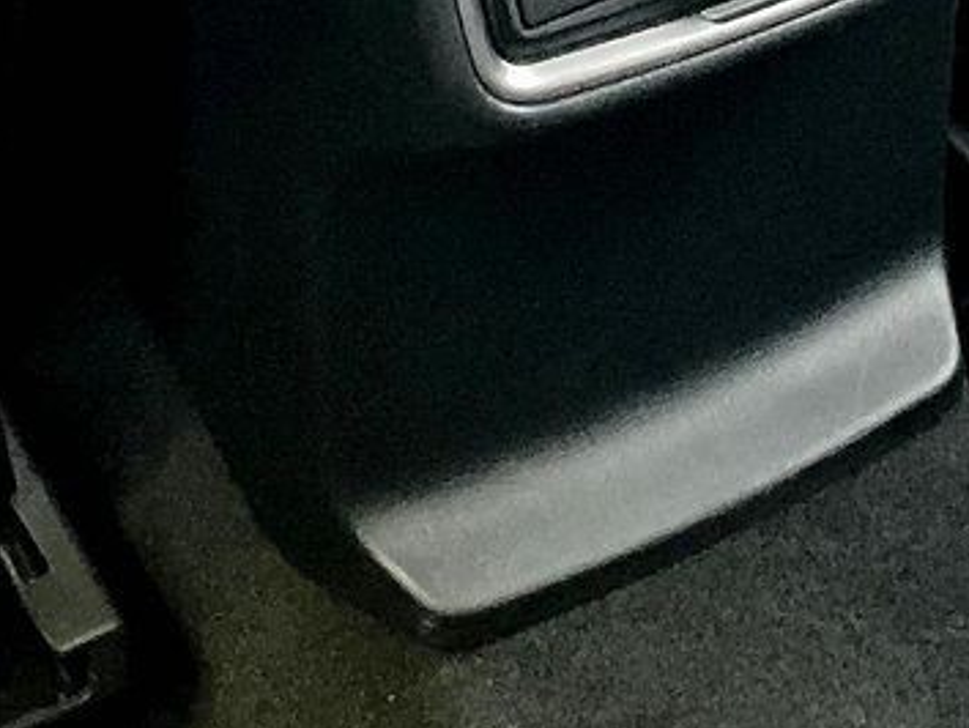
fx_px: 3670
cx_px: 649
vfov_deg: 10.9
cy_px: -375
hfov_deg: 15.0
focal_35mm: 131
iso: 640
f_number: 1.8
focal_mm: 3
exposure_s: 1/19
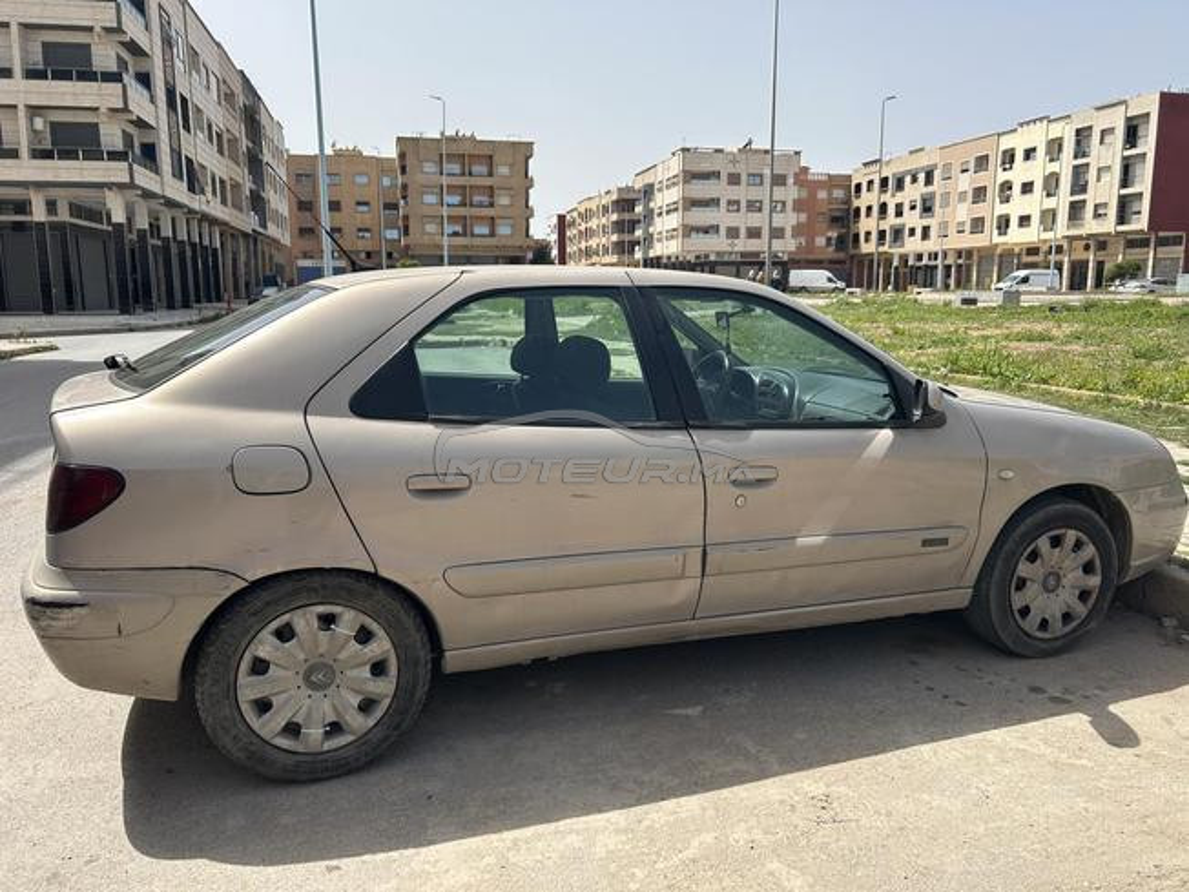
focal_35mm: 26
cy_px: 446
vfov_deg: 53.1
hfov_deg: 67.3
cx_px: 594
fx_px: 893
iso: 50
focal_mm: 5.7
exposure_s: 1/3077
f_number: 1.5
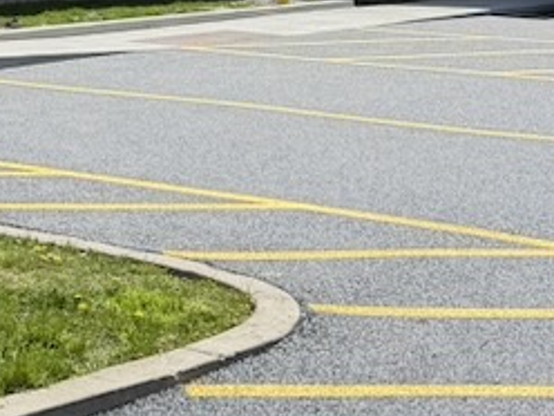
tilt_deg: +3.8
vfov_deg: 11.3
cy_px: -257
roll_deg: +1.3
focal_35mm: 124
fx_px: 1985
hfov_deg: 15.2
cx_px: -141
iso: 80
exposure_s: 1/2907
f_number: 1.78
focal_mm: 6.76
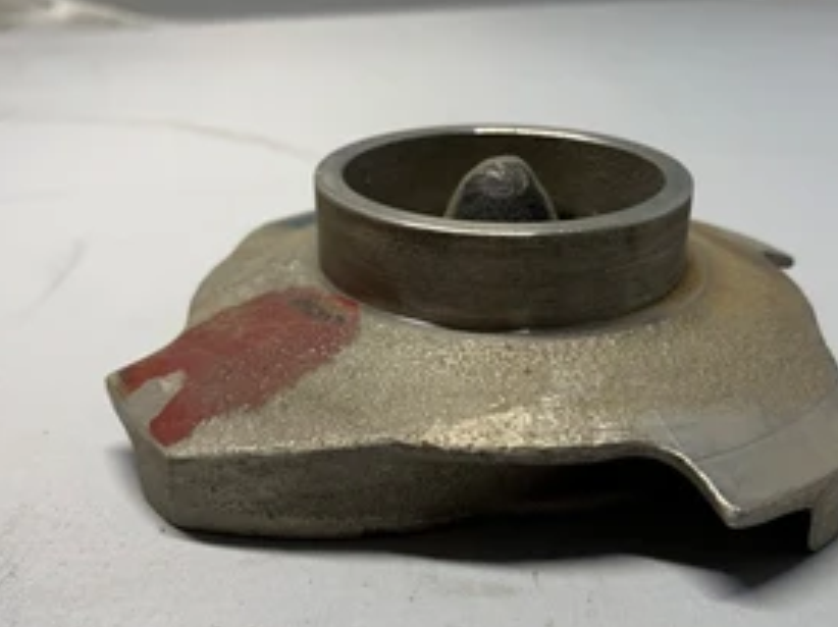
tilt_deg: -25.3
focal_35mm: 38
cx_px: 459
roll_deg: -1.2
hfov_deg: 48.9
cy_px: 349
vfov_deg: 37.6
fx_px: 919
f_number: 1.8
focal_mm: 4.25
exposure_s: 1/122
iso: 64
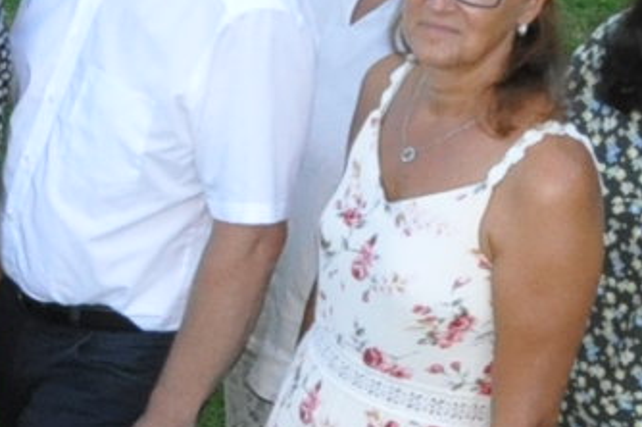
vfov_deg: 6.5
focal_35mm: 212
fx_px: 3777
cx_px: -848
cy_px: 131
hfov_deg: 8.9
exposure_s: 1/200
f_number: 11
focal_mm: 22
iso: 2000
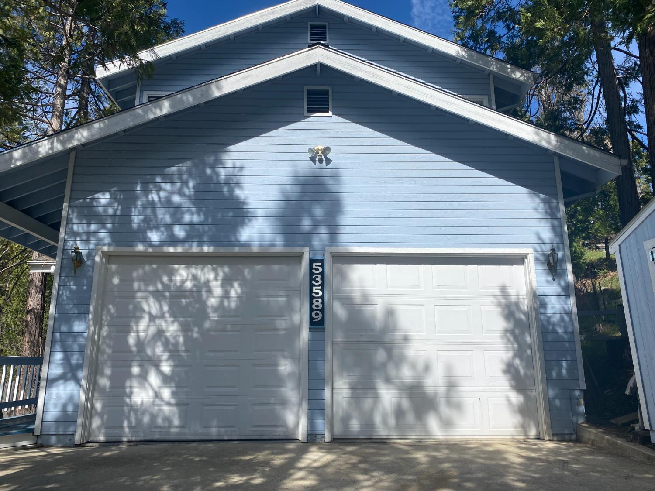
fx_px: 492
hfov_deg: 67.3
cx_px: 328
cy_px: 246
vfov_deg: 53.1
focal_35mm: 26
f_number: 1.8
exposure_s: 1/4444
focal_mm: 4.25
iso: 32
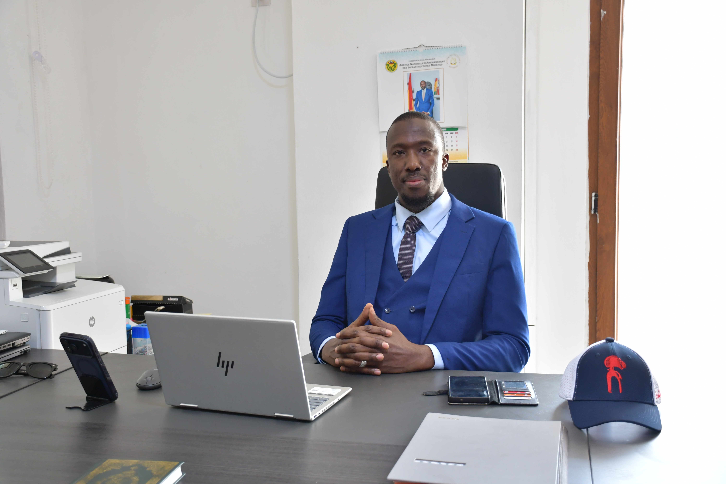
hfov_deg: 49.6
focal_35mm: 39
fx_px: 786
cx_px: 363
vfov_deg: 34.2
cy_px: 242
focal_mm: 26
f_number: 3.8
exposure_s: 1/60
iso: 800
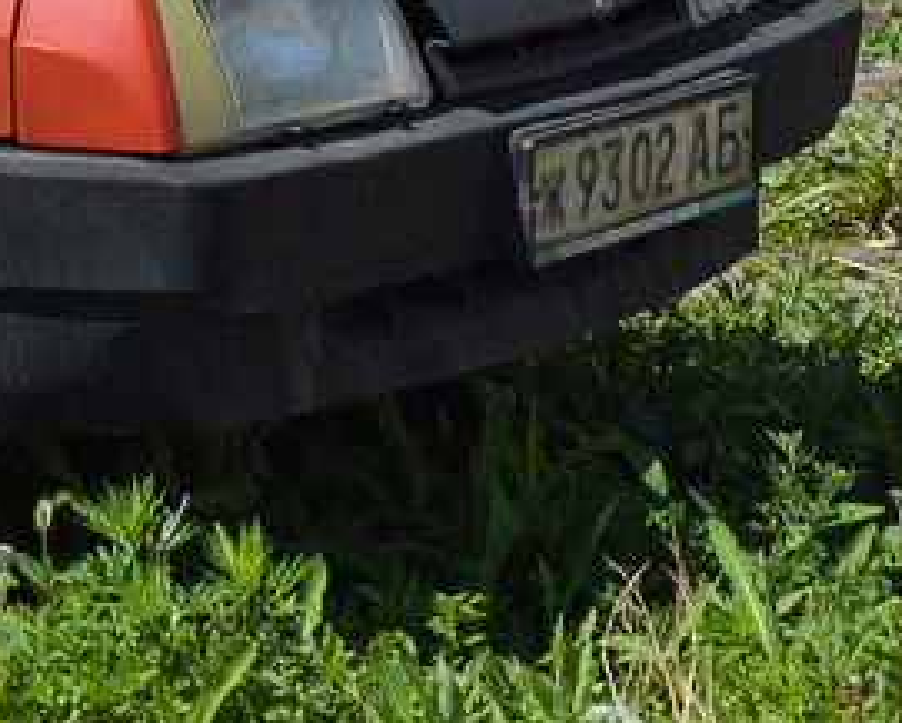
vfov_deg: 6.1
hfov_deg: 7.5
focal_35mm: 249
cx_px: -739
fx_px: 6650
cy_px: -433
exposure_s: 1/1000
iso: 200
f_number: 7.1
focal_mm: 40
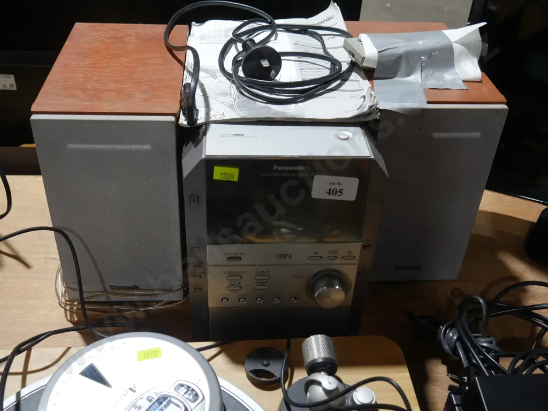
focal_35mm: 40
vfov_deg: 36.0
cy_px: 206
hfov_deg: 46.8
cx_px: 274
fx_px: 633
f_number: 4.4
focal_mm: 20
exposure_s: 1/60
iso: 320
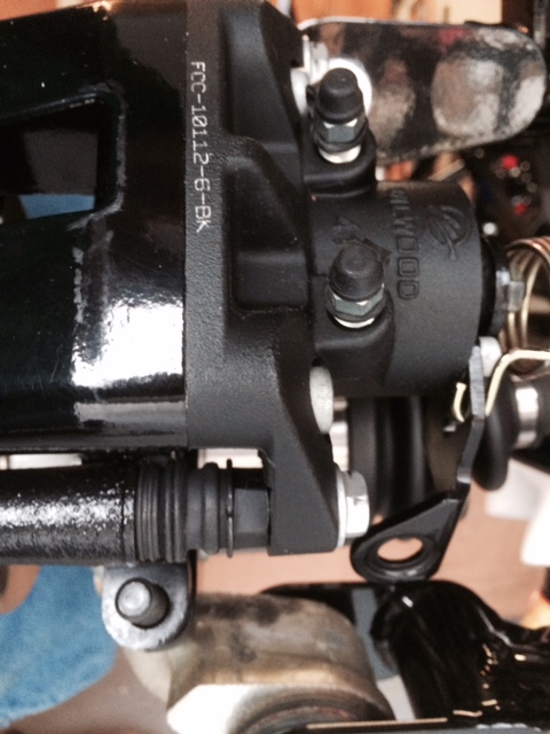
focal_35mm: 29
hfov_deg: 48.2
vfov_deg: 61.7
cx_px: 275
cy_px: 367
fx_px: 614
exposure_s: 1/30
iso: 250
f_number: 2.2
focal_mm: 4.15
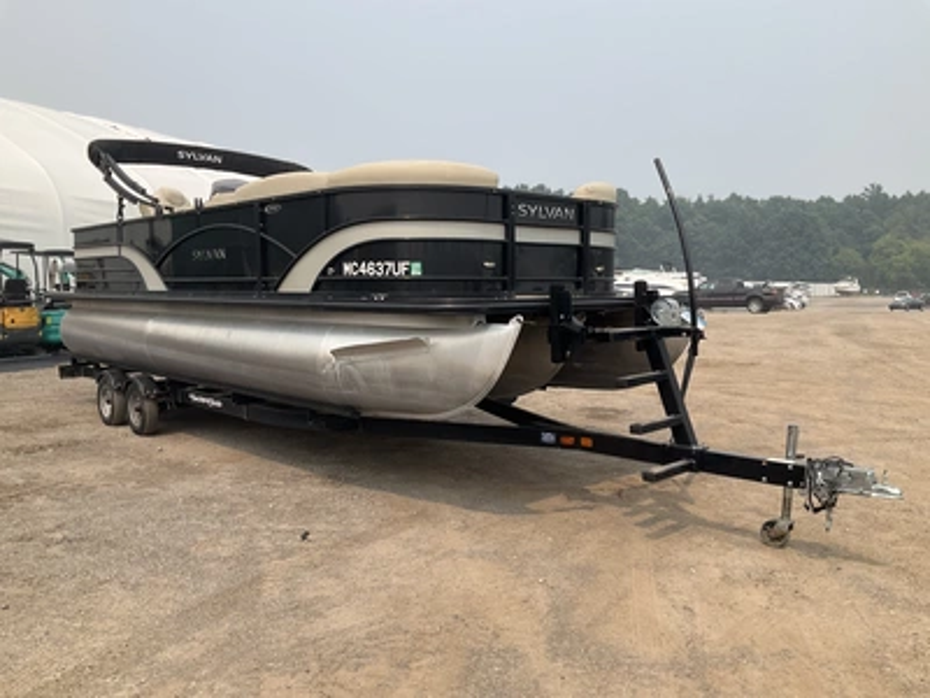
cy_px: 349
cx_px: 465
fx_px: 779
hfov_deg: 61.7
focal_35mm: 29
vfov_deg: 48.2
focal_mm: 3
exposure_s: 1/2058
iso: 25
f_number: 1.8
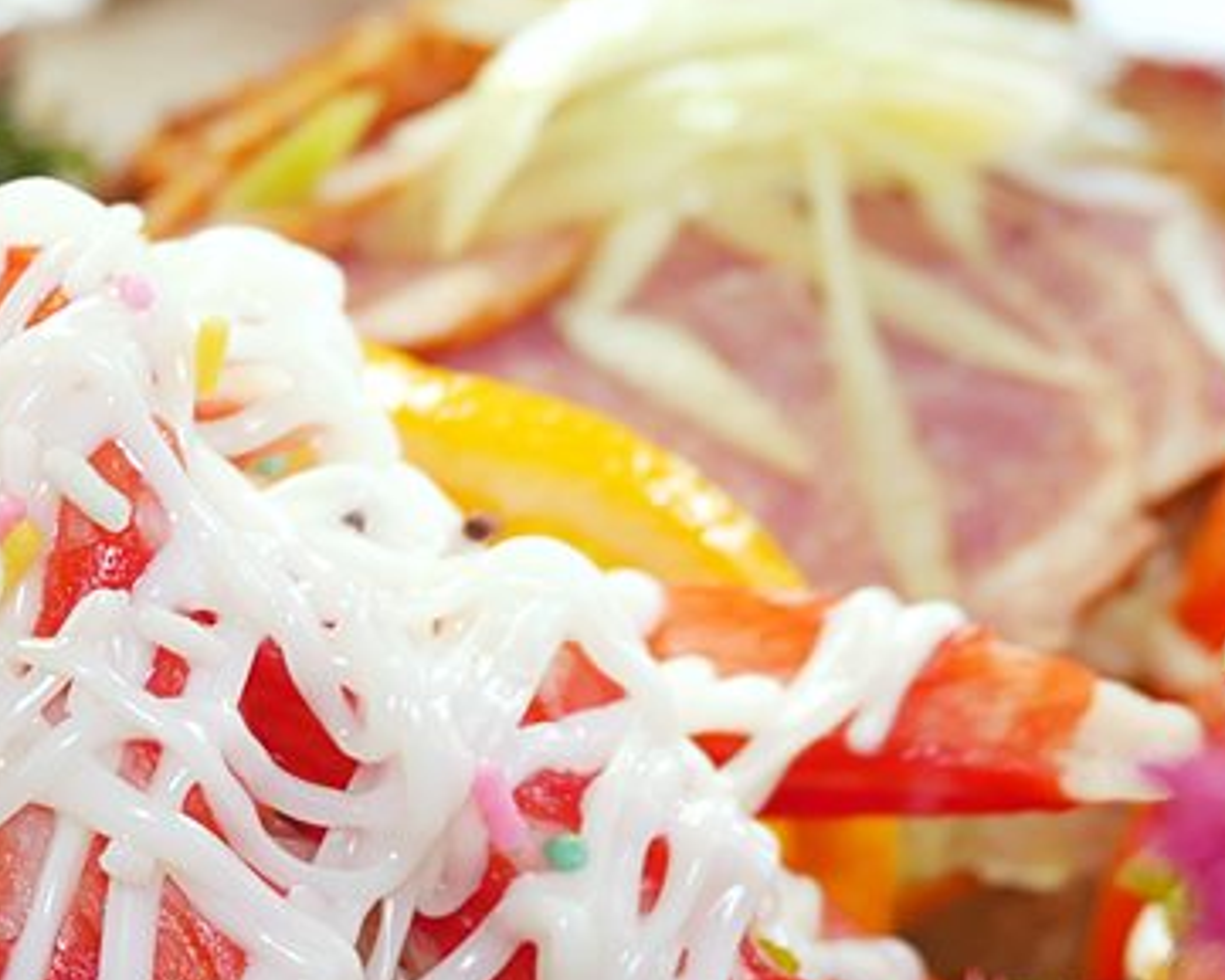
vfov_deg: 12.6
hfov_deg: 15.8
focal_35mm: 119
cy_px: 1209
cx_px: -68
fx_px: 4316
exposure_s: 1/60
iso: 320
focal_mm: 22
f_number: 4.7
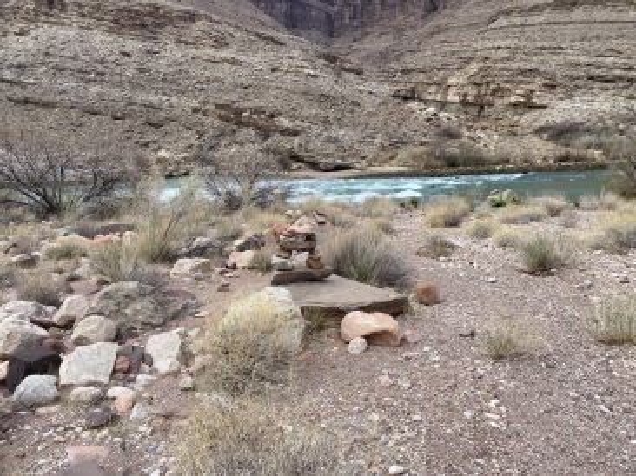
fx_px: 477
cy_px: 238
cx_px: 318
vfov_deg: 53.0
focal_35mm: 26
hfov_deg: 67.3
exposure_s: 1/1135
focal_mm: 4.25
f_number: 1.8
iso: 32
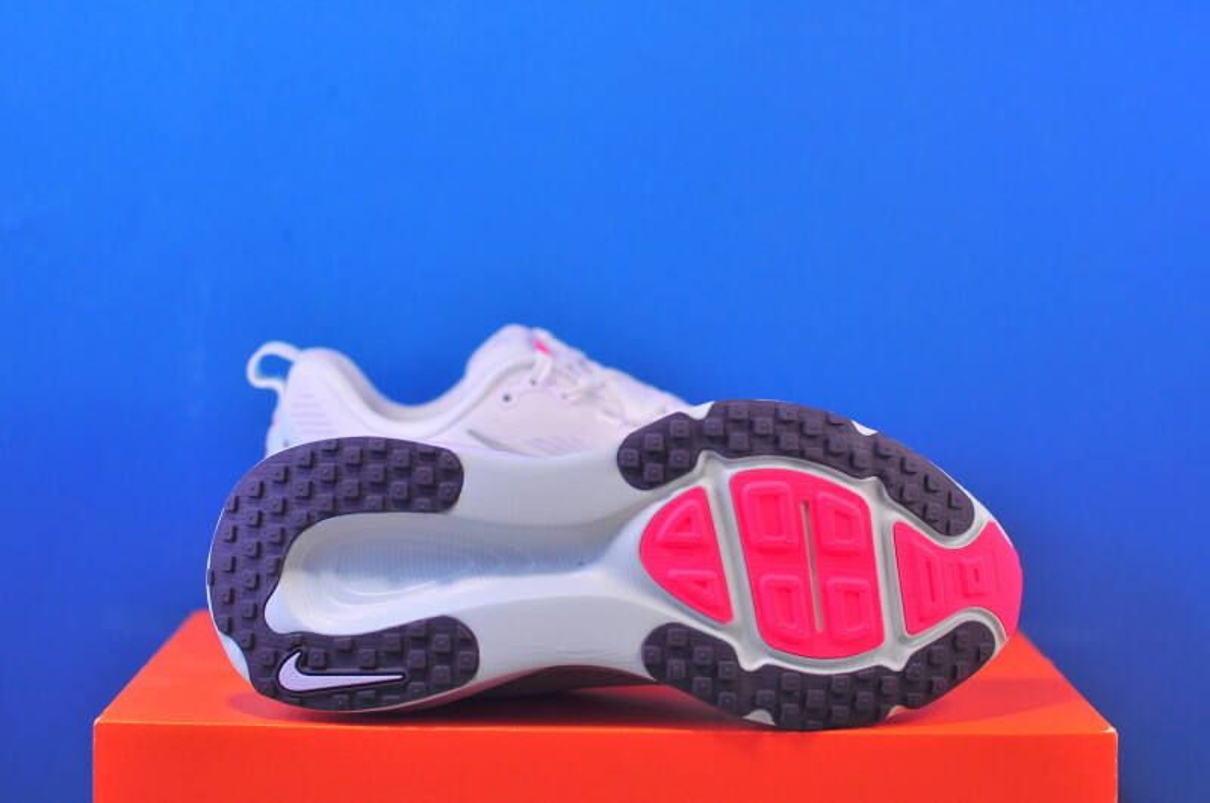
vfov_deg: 18.1
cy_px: 402
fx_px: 2517
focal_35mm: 75
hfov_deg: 27.0
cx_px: 605
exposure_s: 1/320
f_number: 2.5
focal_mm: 50
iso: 250
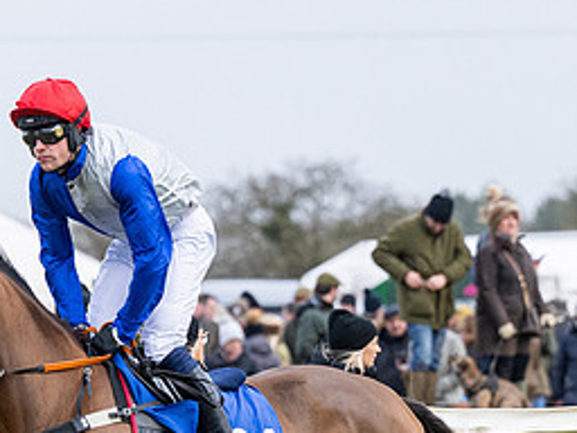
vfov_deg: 2.4
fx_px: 10151
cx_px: 35
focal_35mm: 609
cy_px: 419
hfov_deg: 3.3
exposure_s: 1/1600
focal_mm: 160
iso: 800
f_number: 4
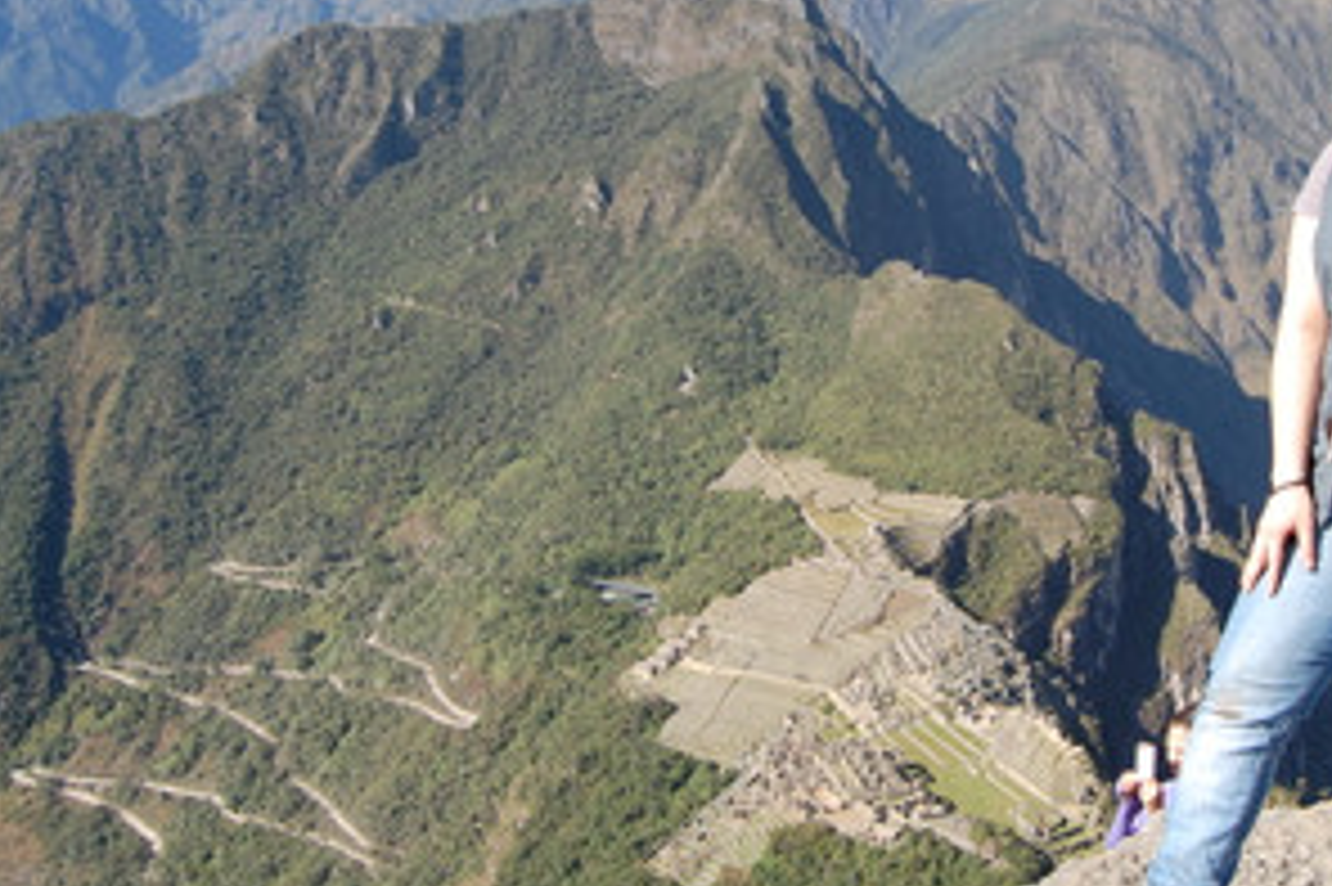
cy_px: 344
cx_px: 864
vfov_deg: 32.5
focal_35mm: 41
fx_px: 1516
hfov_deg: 46.8
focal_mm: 18
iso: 200
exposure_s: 1/250
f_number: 8
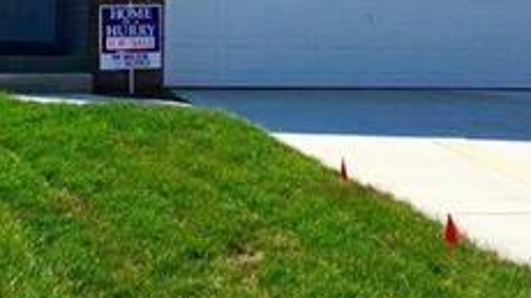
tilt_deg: +11.8
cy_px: -187
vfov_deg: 12.8
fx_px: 1238
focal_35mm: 88
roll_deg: -1.3
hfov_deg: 24.2
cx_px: 210
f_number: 2.2
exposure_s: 1/1721
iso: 32
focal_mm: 4.15
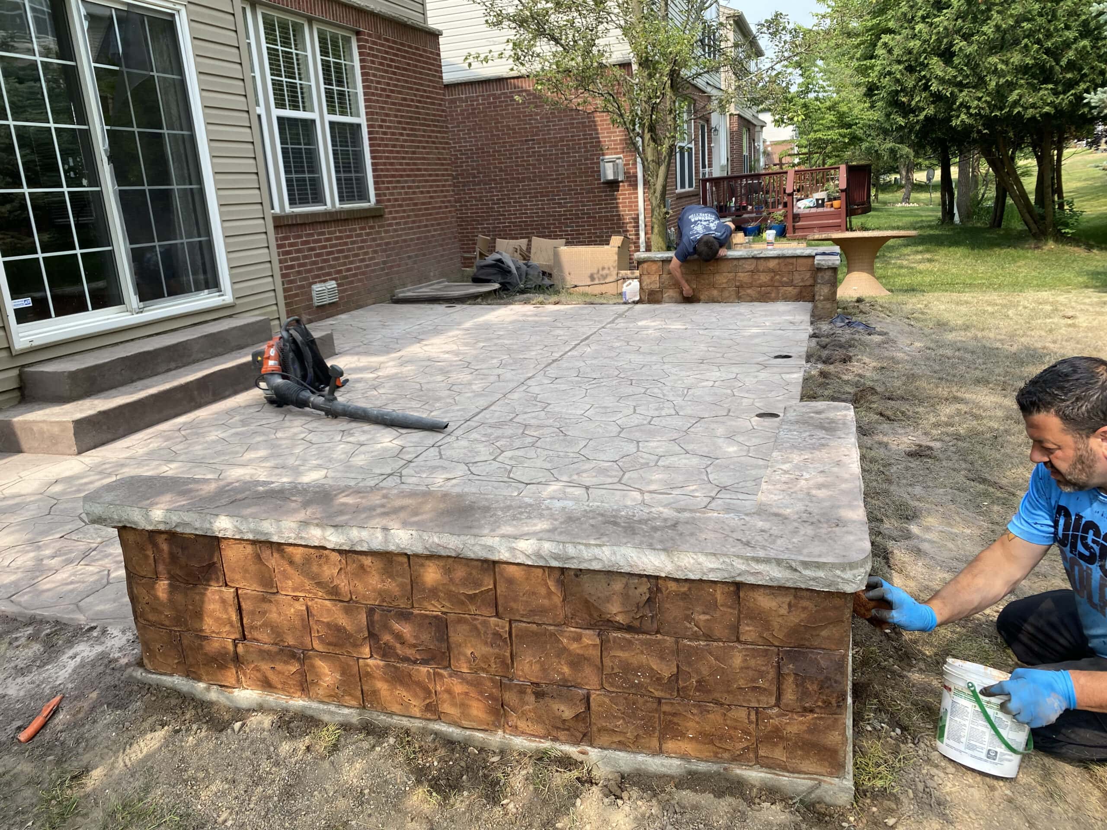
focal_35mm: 26
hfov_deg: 67.3
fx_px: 831
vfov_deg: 53.1
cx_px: 554
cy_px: 415
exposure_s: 1/752
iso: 32
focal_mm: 4.25
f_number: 1.8
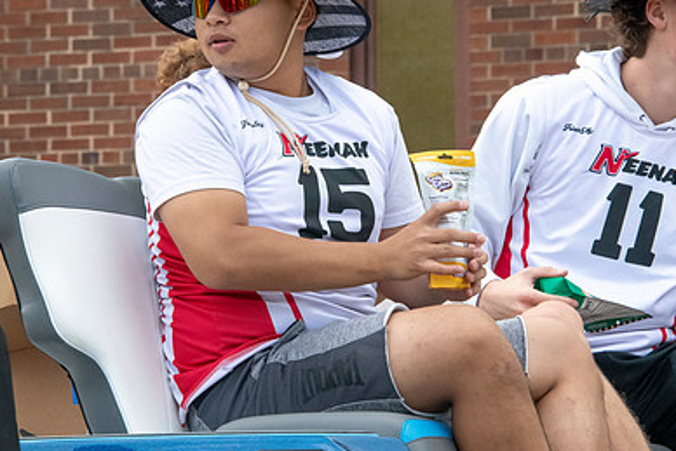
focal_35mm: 269
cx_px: 352
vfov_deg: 5.1
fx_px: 5053
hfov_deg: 7.7
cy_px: 168
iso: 3200
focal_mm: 180
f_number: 11
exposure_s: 1/500
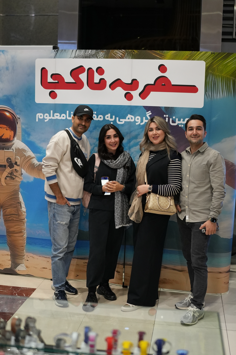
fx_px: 511
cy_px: 178
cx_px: 118
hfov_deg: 26.0
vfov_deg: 38.2
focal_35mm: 52
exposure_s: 1/800
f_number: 1.4
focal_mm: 35
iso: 2000
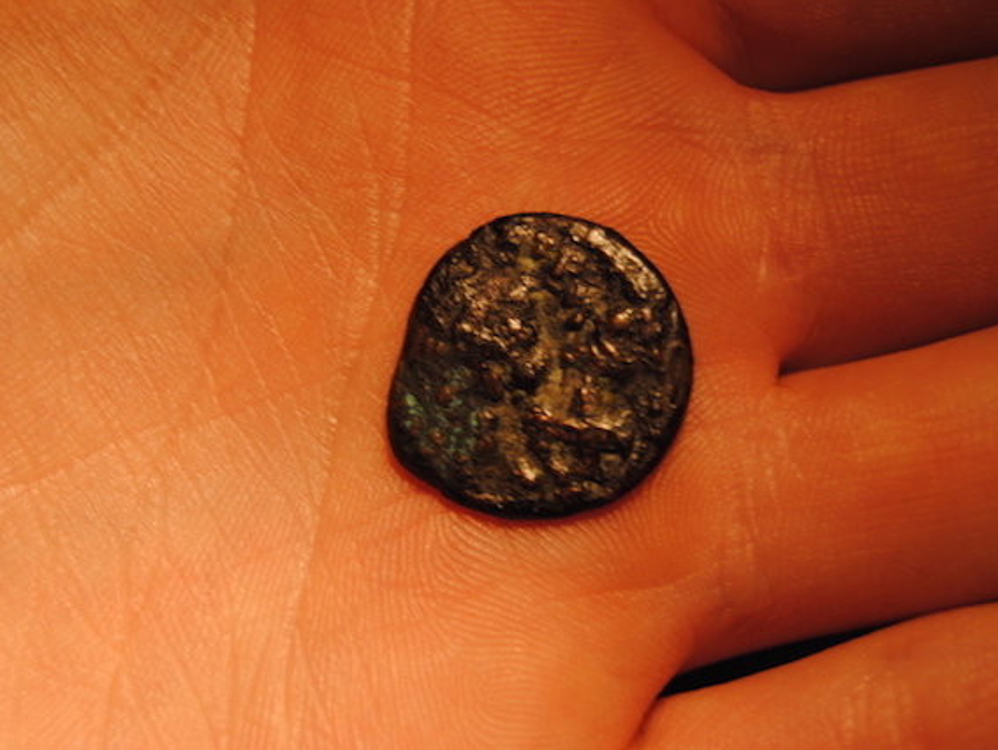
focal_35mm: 90
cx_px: 535
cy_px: 375
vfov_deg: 16.5
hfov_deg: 21.9
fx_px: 2583
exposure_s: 1/80
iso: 200
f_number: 5.6
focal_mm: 55
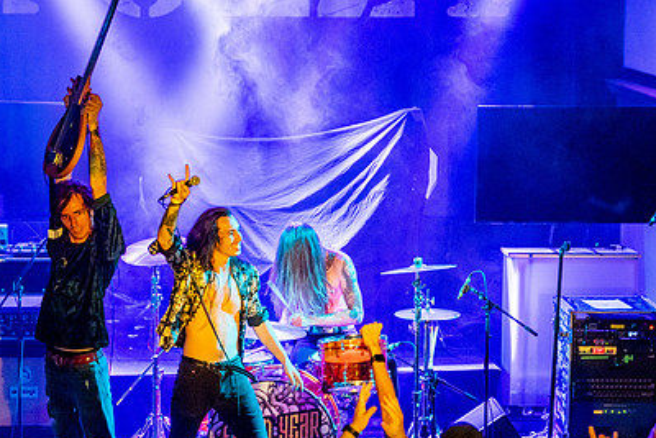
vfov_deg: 10.4
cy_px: 226
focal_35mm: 132
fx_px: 2406
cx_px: 267
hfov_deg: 15.5
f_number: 2.8
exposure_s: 1/200
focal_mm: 91
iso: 4000
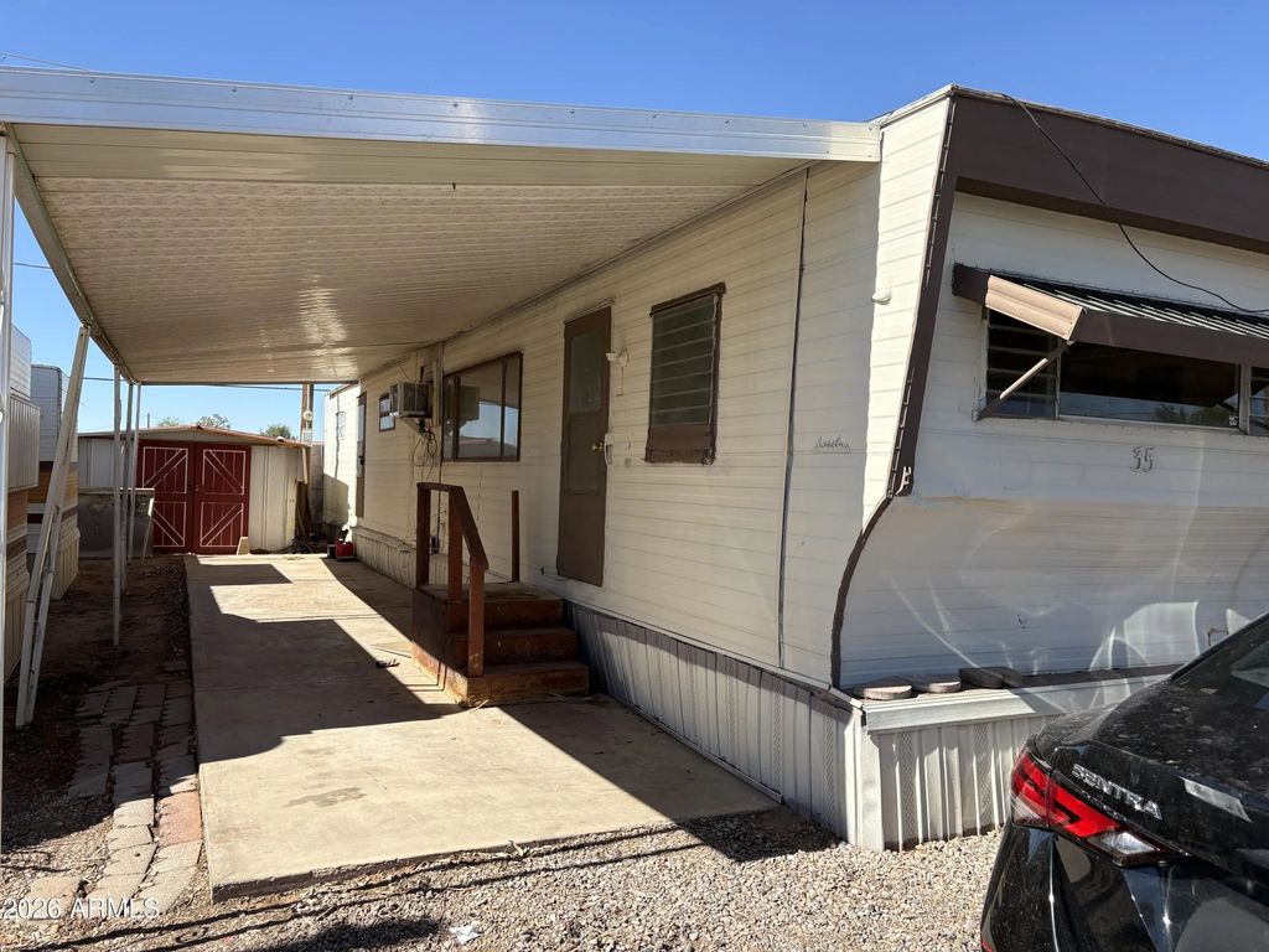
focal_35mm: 26
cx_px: 634
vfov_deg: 53.1
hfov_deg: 67.3
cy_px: 476
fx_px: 953
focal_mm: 5.96
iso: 50
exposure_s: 1/2639
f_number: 1.6
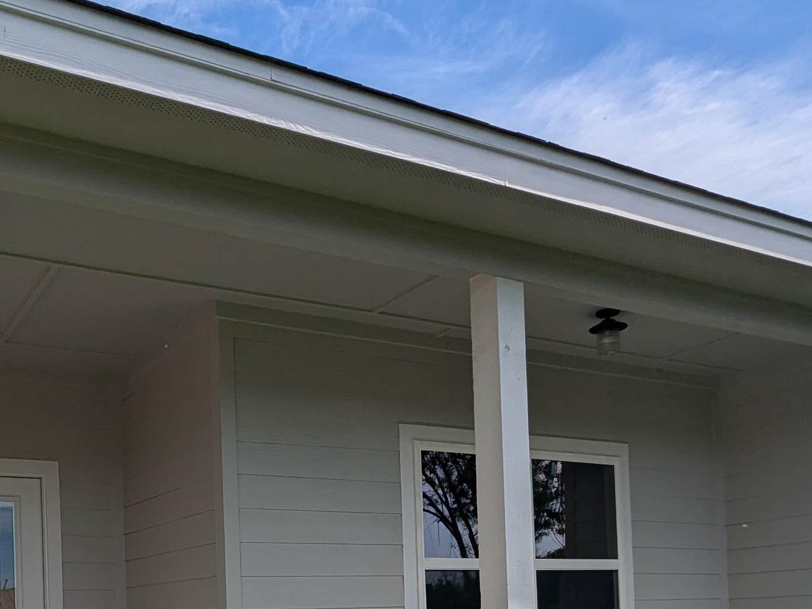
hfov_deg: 49.6
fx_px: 845
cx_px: 218
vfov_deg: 35.7
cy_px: 611
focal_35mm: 36
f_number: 2.2
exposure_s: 1/2212
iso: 50
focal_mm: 2.35
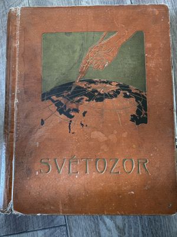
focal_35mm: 26
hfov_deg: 53.1
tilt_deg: -84.0
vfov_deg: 67.3
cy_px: 118
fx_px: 177
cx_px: 88
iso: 500
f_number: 1.8
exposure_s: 1/12
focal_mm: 4.25
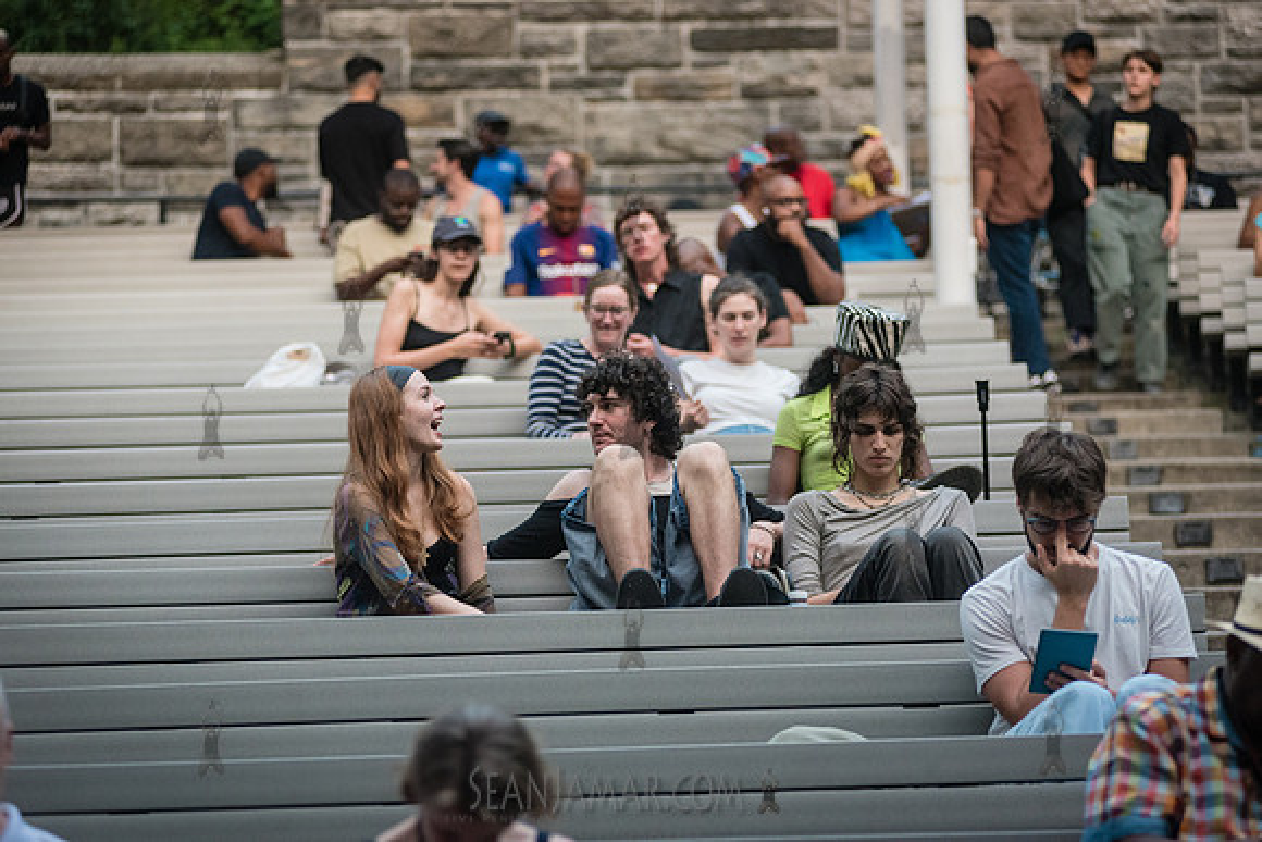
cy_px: 421
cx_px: 631
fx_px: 4733
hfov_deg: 15.2
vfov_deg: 10.2
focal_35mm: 135
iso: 3200
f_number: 3.2
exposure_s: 1/1000
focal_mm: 135
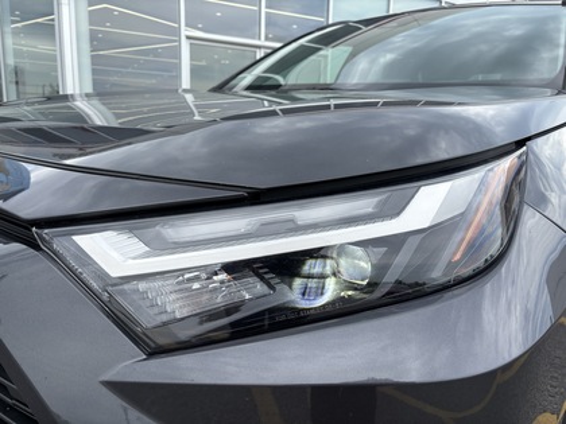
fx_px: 425
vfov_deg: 53.1
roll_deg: -2.0
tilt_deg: -11.7
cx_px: 283
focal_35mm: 26
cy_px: 212
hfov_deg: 67.3
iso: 50
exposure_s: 1/1164
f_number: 1.6
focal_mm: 5.96
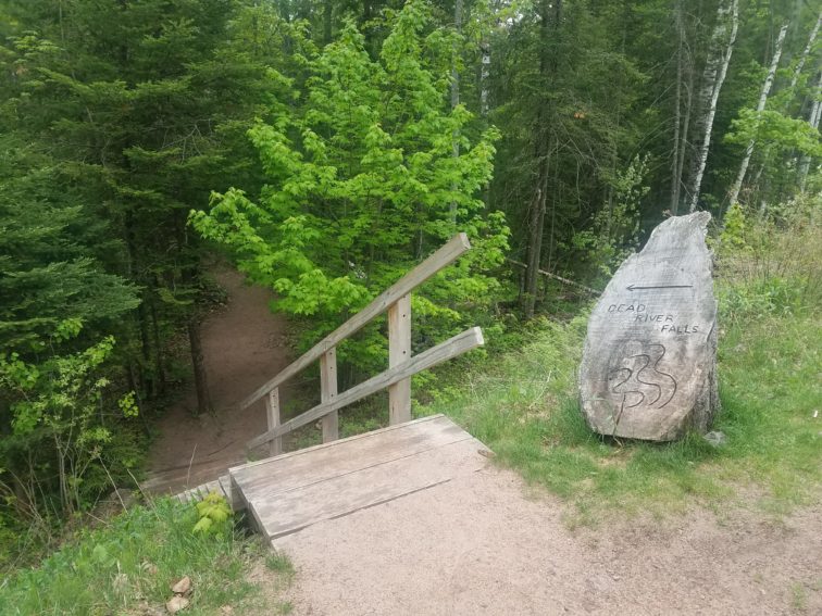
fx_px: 617
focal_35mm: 26
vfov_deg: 53.1
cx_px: 411
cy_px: 308
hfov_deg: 67.3
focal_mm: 4.2
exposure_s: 1/172
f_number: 1.7
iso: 40
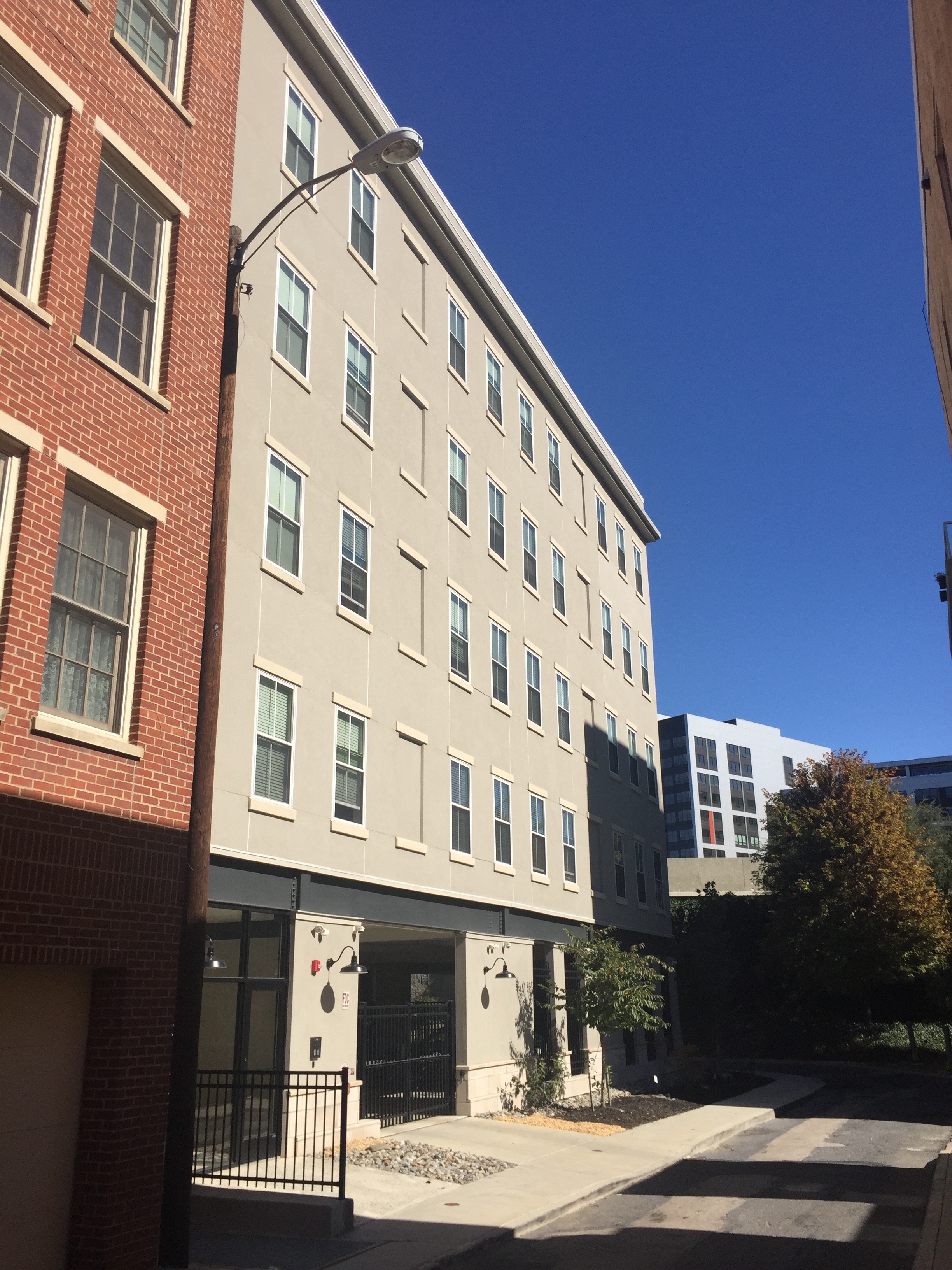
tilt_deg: +18.6
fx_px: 1063
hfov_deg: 48.2
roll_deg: +1.0
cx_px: 476
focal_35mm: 29
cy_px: 635
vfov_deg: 61.7
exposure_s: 1/2639
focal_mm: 4.15
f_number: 2.2
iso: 32
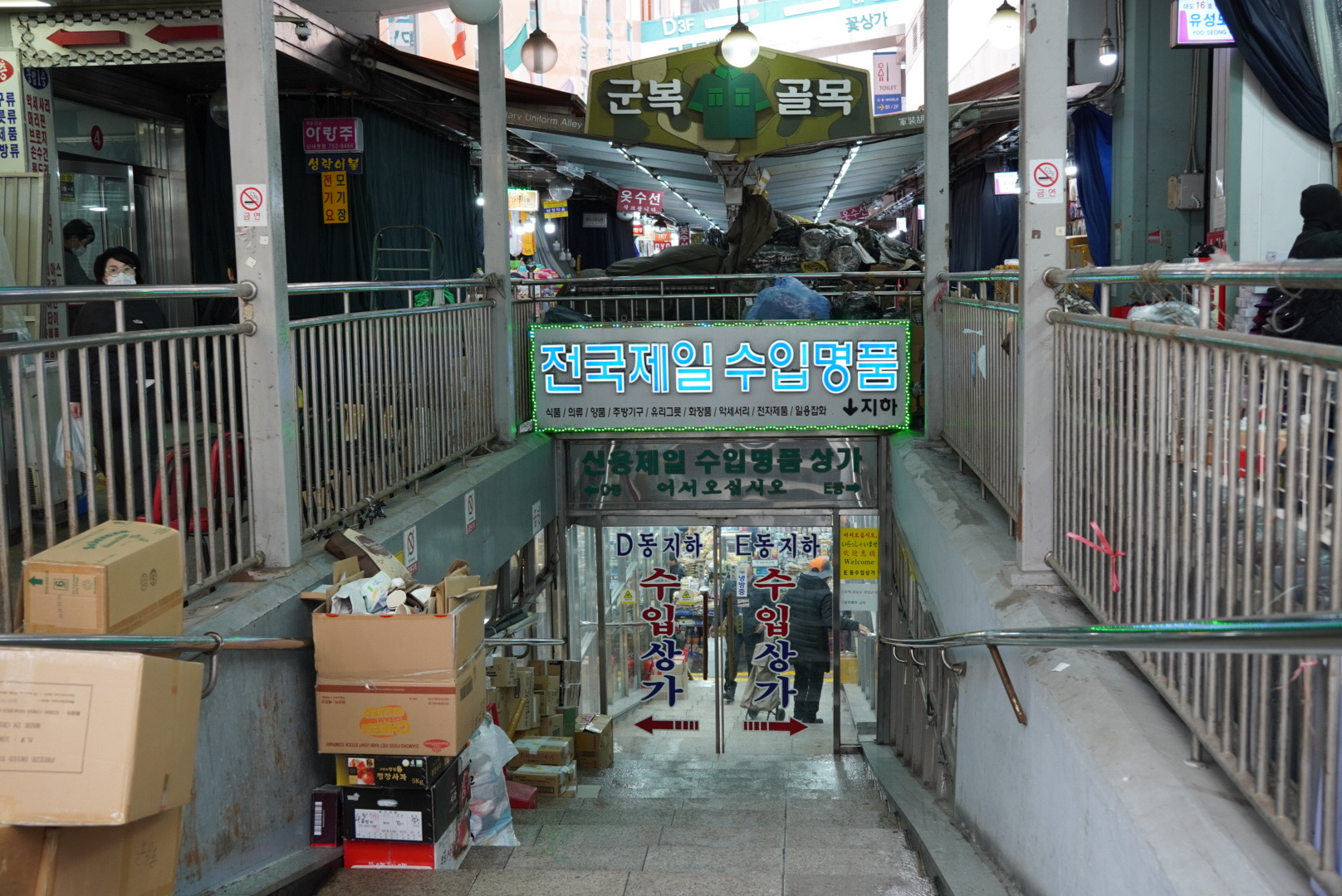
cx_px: 671
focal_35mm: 37
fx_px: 1388
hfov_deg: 51.6
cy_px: 448
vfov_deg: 35.8
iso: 500
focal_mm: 24.8
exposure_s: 1/160
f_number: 4
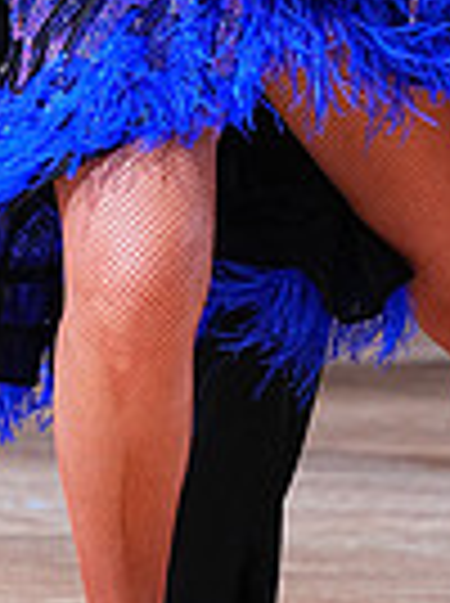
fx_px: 9807
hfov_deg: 2.6
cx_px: 556
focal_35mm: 564
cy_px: -202
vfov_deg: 3.5
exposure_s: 1/400
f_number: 4
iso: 2500
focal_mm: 135
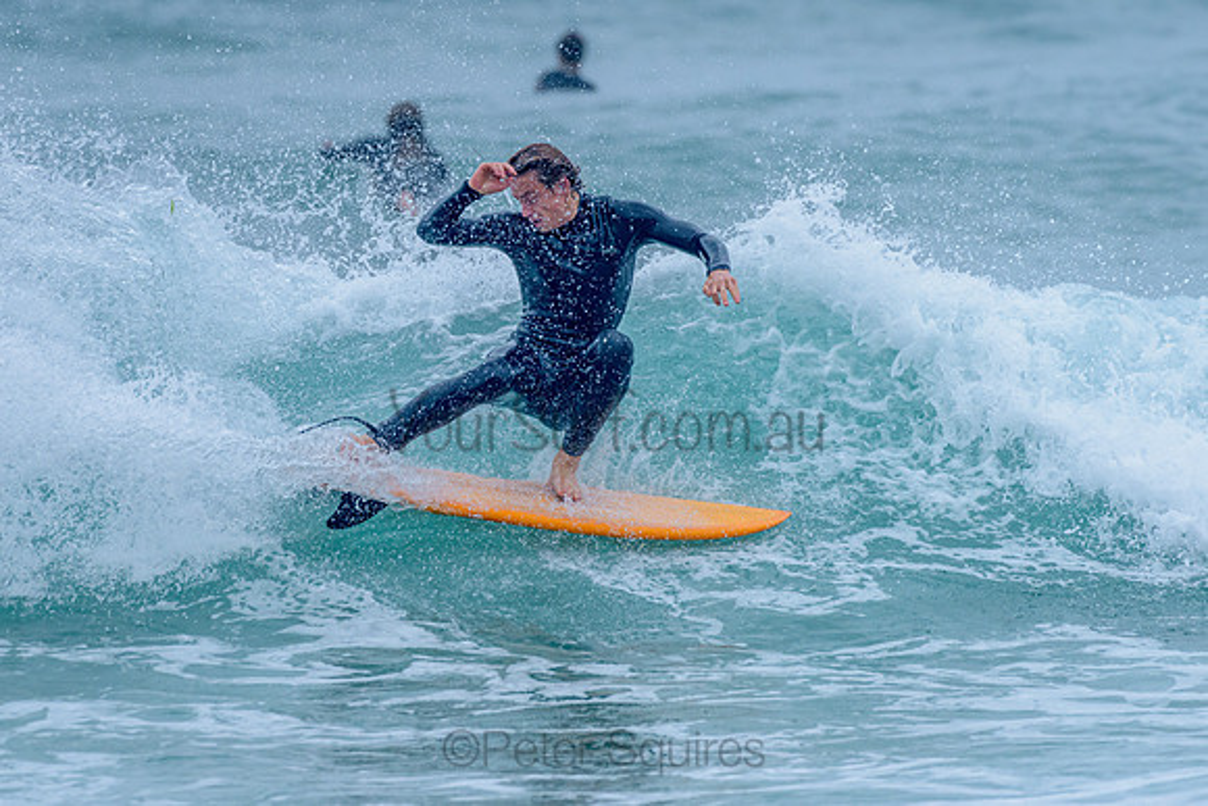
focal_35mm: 628
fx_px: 21068
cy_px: 320
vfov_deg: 2.2
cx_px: 479
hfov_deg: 3.3
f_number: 5.6
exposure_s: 1/2000
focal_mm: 500
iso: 800
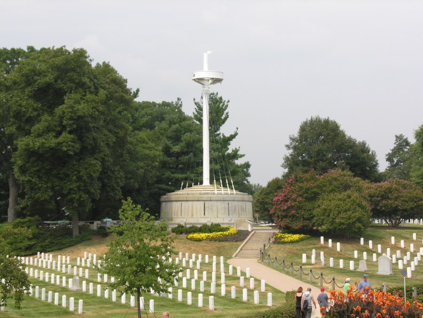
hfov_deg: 20.9
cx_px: 212
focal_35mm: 94
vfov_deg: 15.7
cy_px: 159
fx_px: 1149
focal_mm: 24
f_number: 6.3
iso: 50
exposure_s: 1/158
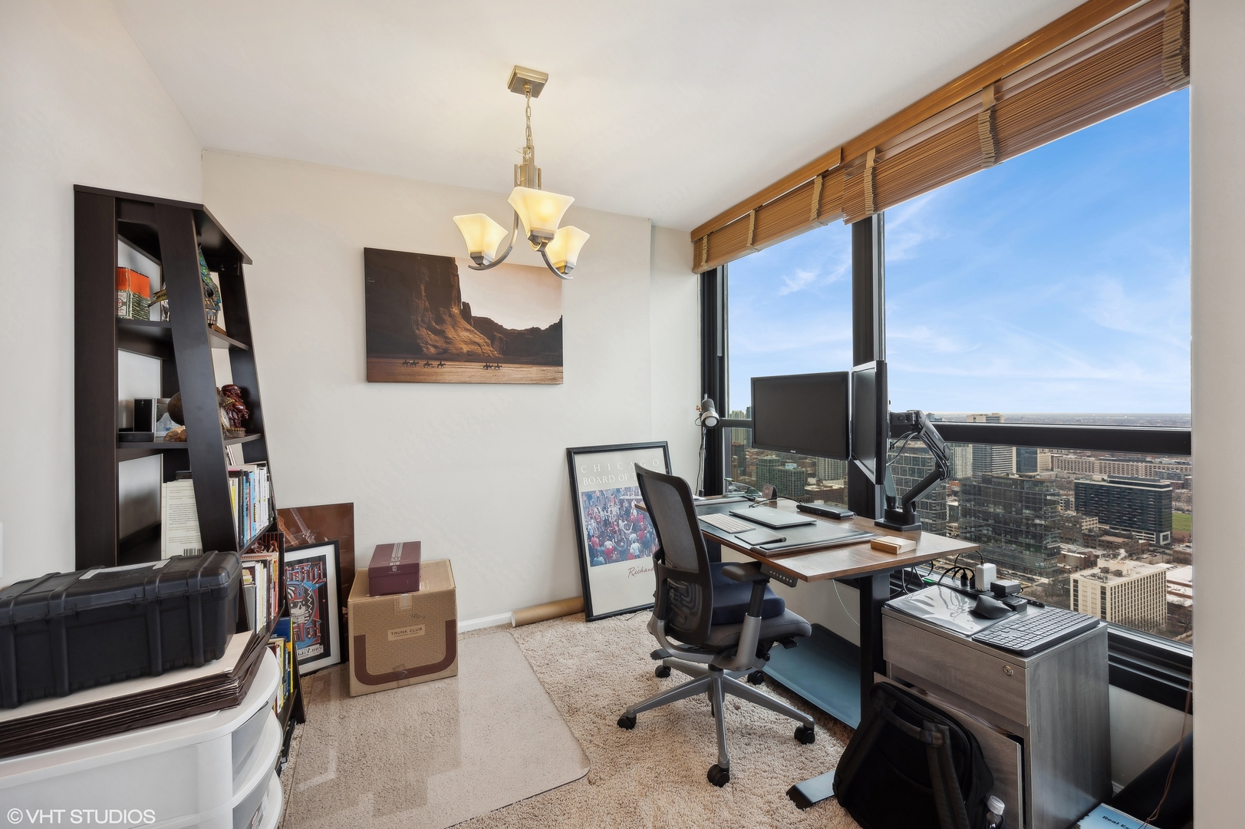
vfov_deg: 81.1
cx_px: 622
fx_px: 484
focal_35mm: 14
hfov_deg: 104.3
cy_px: 414
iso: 100
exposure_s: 1/6
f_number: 10
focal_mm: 14
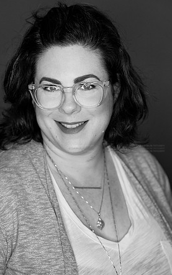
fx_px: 660
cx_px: 84
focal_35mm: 88
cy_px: 139
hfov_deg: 14.9
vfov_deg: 23.5
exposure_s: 1/200
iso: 1600
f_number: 3.2
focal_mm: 85
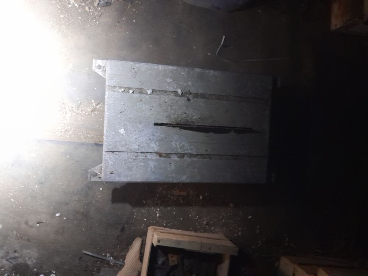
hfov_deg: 67.3
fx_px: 276
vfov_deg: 53.1
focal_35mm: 26
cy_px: 138
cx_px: 184
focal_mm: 3.98
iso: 1250
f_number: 1.8
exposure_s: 1/10
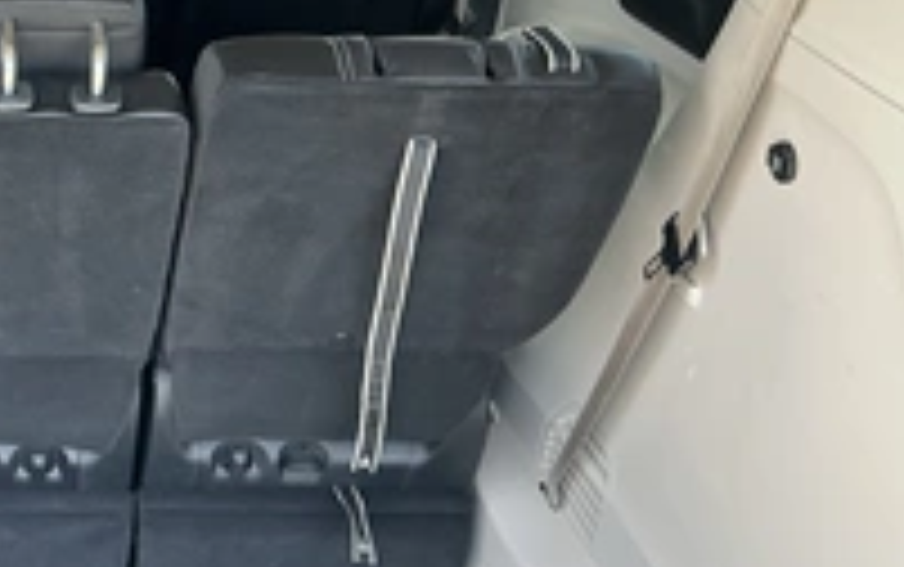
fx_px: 1455
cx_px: 49
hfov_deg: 32.4
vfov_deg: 22.0
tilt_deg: -30.6
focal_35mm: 59
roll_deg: -0.8
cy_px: 302
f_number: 1.8
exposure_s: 1/122
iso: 50
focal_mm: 3
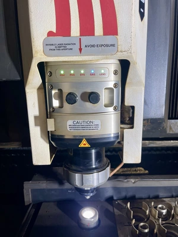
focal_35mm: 25
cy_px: 118
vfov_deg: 69.4
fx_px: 171
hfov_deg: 54.9
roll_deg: +1.2
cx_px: 89
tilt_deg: -12.5
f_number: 1.6
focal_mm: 5.1
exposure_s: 1/121
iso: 80
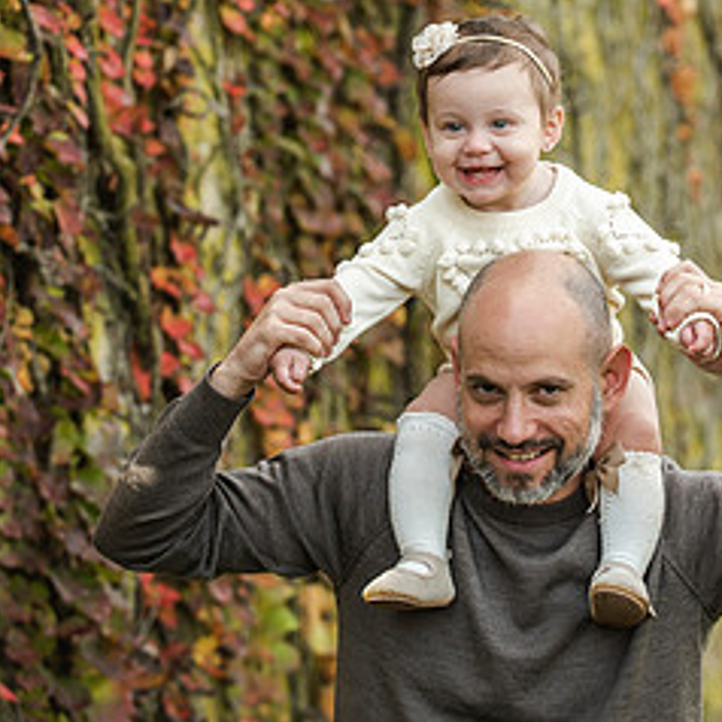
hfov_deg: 10.7
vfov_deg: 10.6
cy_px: 124
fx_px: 3870
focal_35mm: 164
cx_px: 422
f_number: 4
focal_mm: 102
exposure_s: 1/640
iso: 800
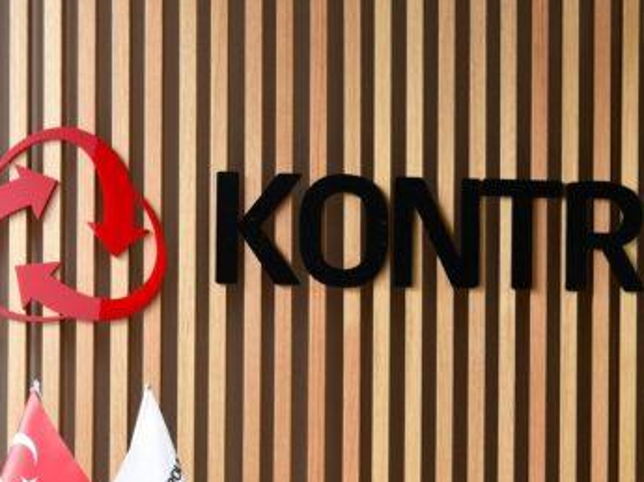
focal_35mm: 120
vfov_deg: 12.3
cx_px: 790
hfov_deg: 15.8
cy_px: 382
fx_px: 2230
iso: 250
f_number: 6.3
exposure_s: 1/60
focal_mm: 42
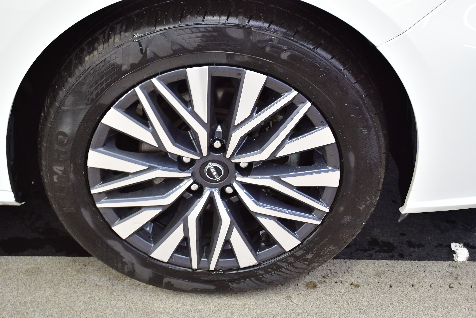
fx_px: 767
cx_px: 241
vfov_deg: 23.4
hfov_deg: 34.5
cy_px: 160
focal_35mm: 58
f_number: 5.6
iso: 1400
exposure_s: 1/40
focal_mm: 38
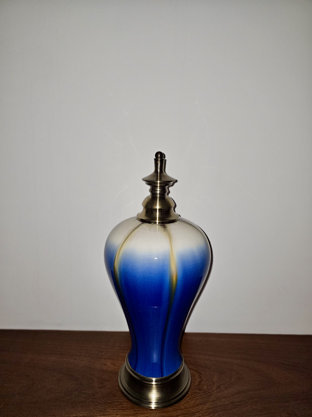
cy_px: 208
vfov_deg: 73.9
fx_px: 276
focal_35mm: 23
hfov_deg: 58.9
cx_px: 156
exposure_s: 1/60
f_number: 1.7
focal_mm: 6.3
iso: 640
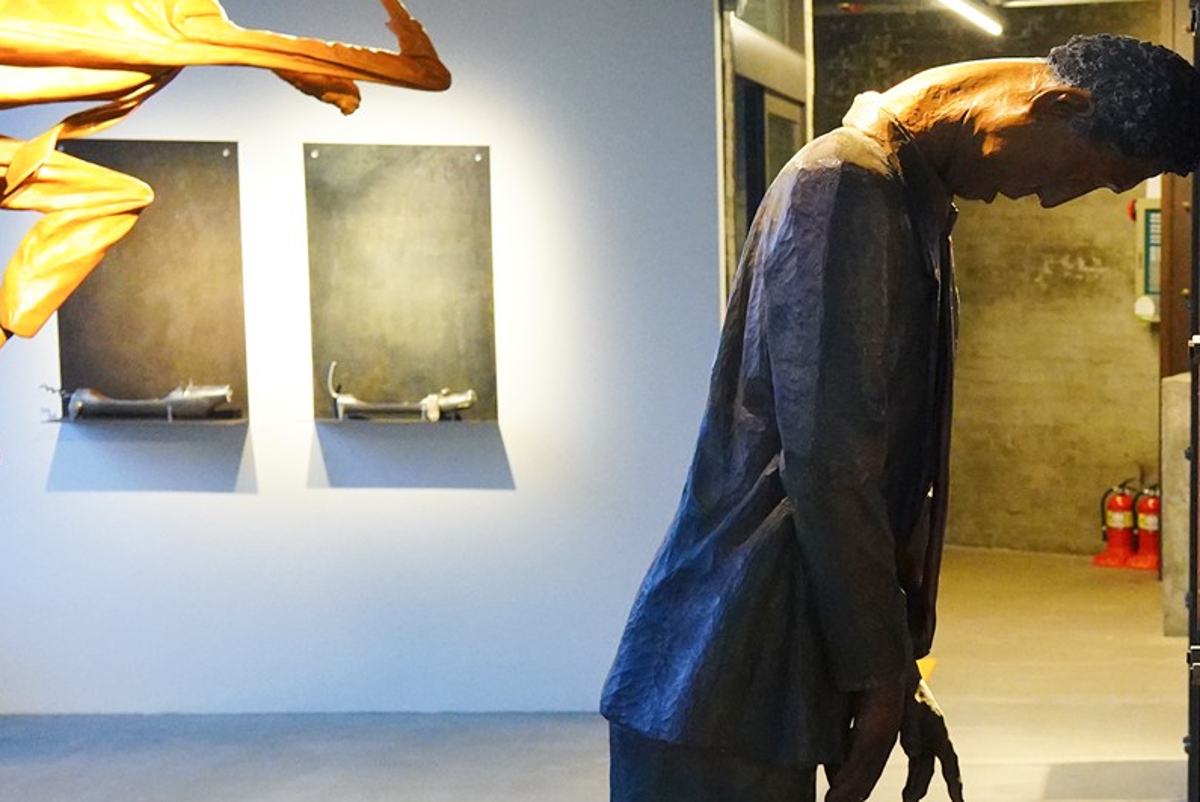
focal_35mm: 88
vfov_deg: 15.4
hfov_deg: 21.7
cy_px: 701
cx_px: 1383
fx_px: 2935
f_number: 5.6
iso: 6400
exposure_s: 1/100
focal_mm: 35
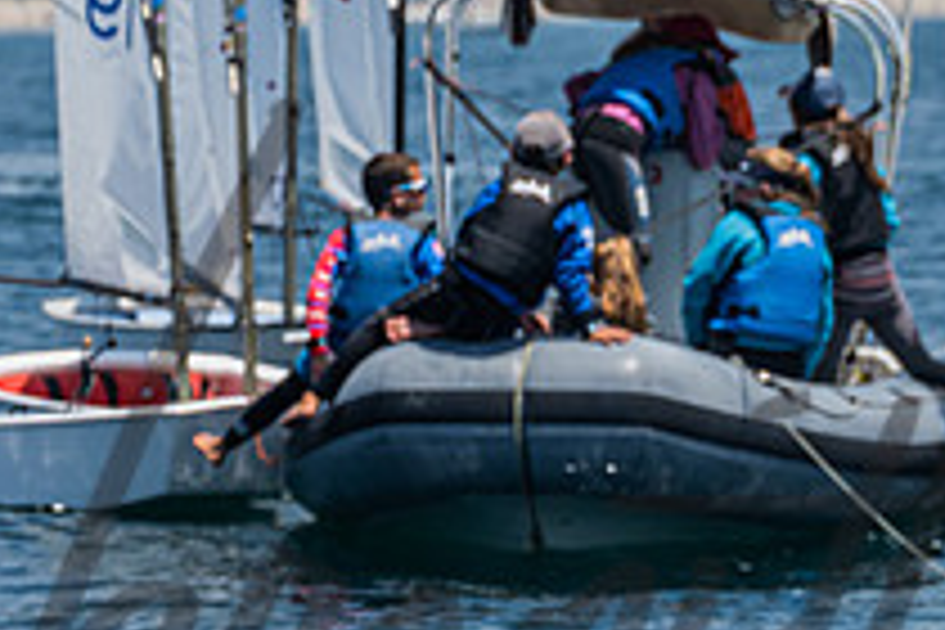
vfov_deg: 2.1
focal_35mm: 640
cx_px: 202
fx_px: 16799
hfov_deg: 3.2
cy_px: 610
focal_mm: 200
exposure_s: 1/1250
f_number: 8
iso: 320
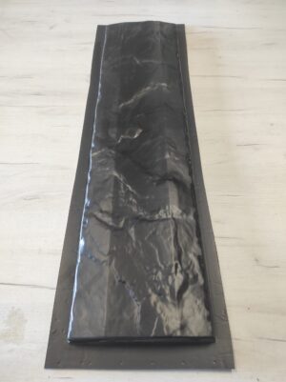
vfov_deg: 69.4
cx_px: 143
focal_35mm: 25
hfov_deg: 54.8
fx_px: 276
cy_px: 191
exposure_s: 1/50
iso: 379
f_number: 1.89
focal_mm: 5.43
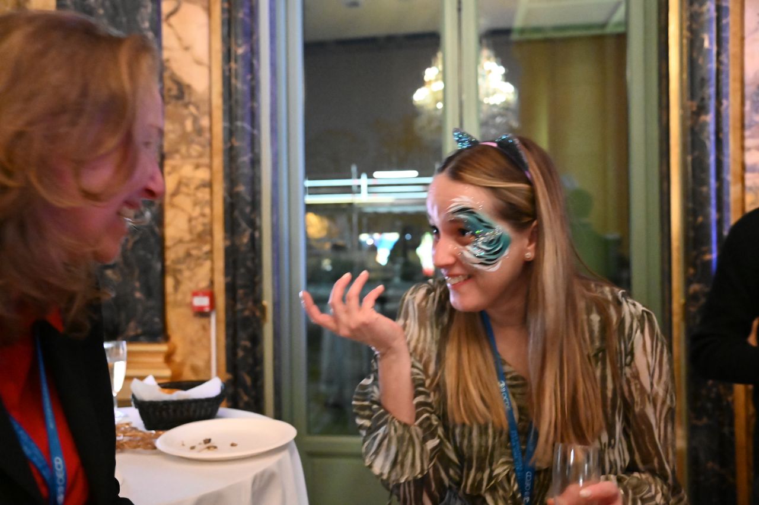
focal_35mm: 32
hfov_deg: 58.7
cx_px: 380
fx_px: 674
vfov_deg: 41.1
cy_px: 252
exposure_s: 1/40
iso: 25600
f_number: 4
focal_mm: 32
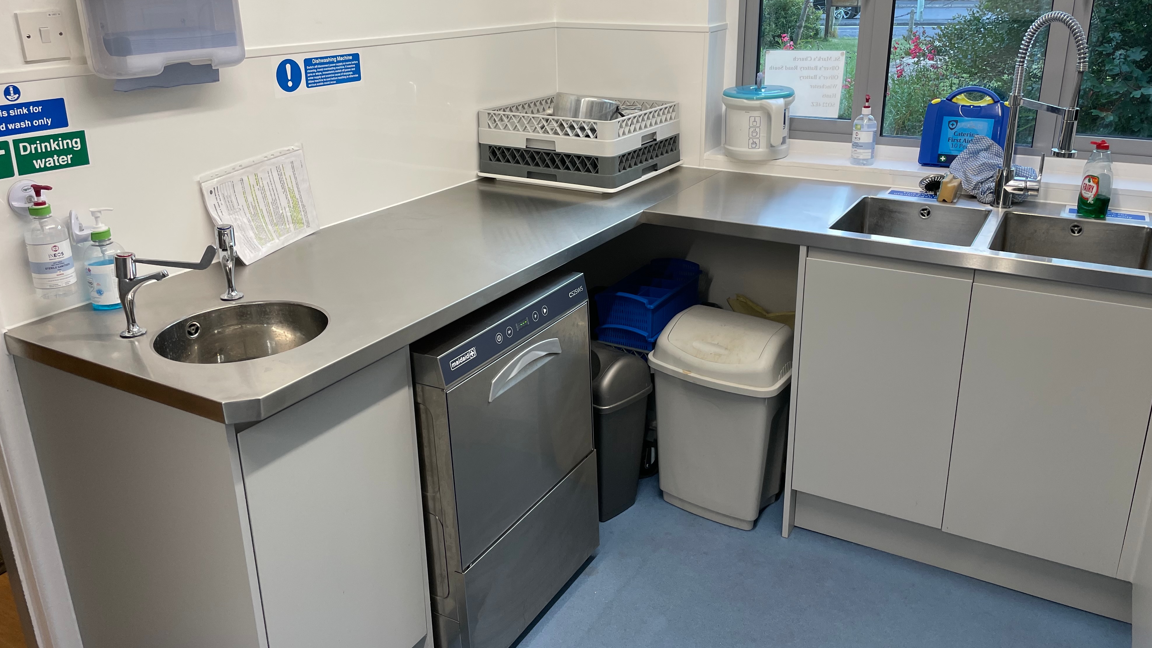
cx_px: 584
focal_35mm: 29
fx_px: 886
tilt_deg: -19.0
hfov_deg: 66.1
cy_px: 286
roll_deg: +0.3
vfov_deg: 40.1
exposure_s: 1/100
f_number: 1.6
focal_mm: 4.2
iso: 80
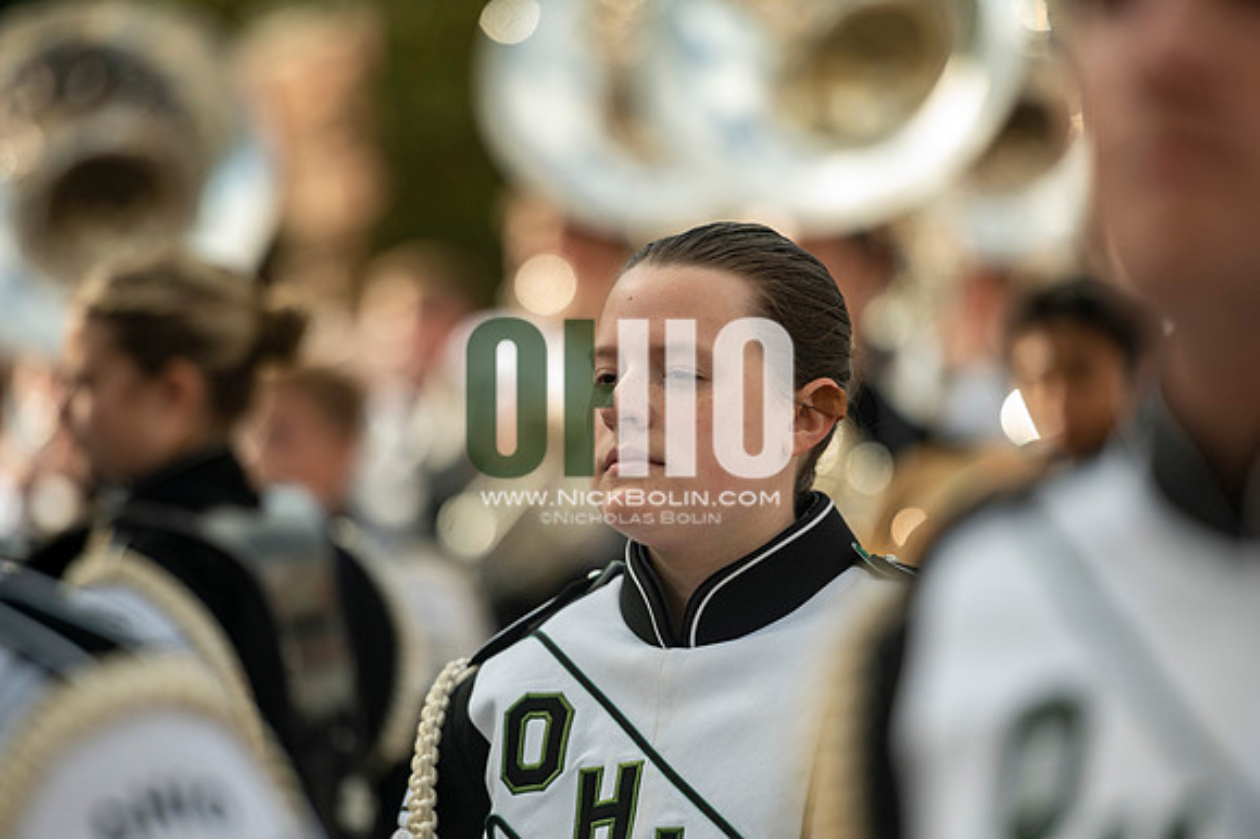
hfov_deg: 10.3
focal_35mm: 200
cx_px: 630
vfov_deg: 6.9
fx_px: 6996
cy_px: 420
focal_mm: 200
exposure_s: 1/8000
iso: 1000
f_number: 2.8
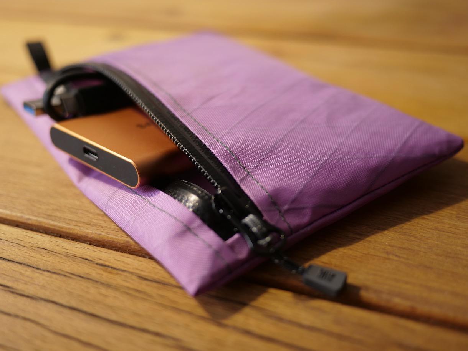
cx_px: 227
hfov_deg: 44.8
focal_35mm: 42
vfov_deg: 34.3
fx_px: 568
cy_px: 171
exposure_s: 1/60
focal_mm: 20
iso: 250
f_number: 1.7
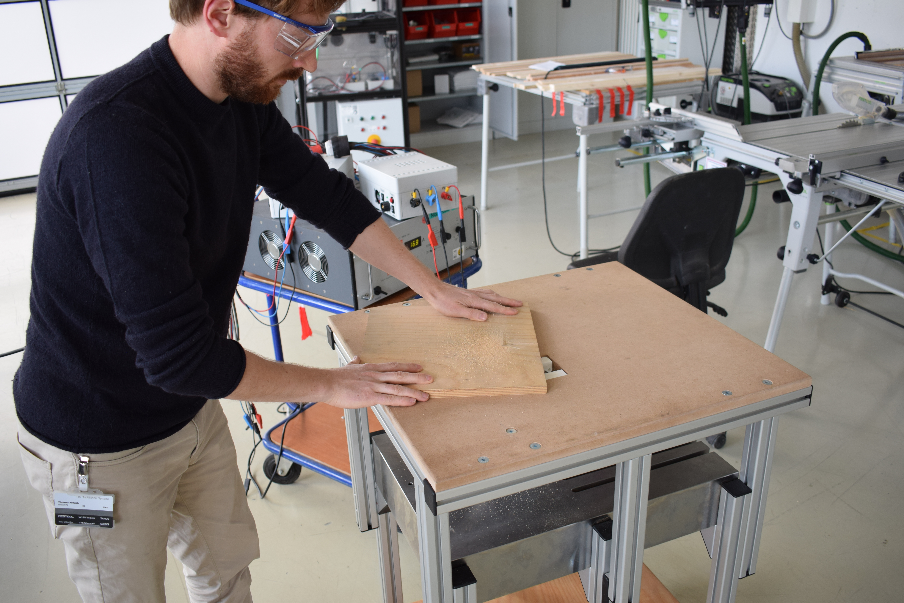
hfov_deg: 57.2
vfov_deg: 40.0
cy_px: 302
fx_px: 829
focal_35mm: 33
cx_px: 452
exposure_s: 1/80
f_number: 4.5
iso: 400
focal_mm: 22
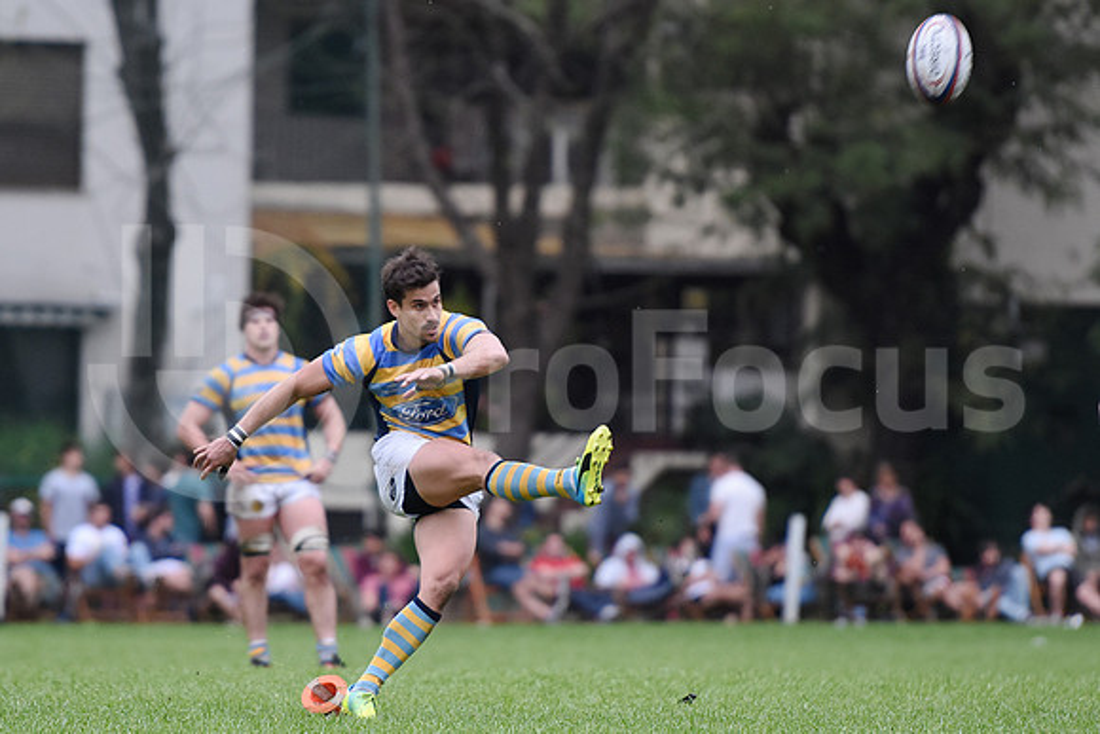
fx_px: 8939
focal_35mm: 292
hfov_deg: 7.0
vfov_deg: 4.7
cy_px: 367
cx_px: 550
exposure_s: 1/1000
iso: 1000
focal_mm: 195
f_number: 2.8
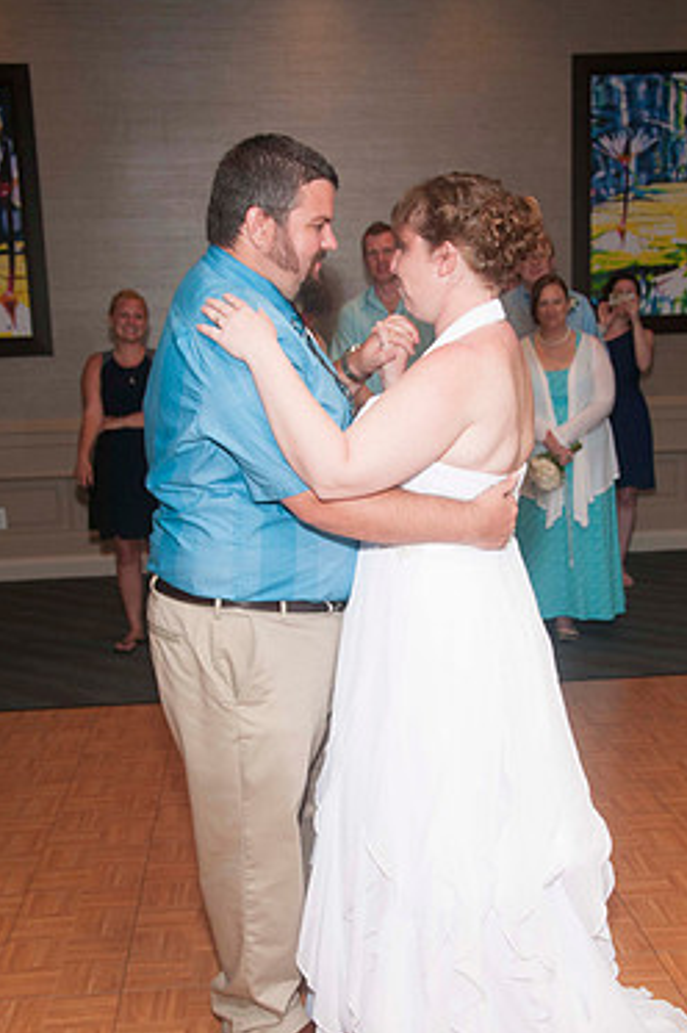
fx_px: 1348
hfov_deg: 28.6
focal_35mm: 47
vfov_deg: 41.8
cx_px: 381
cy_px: 598
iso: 400
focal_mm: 26
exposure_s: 1/60
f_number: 5.6
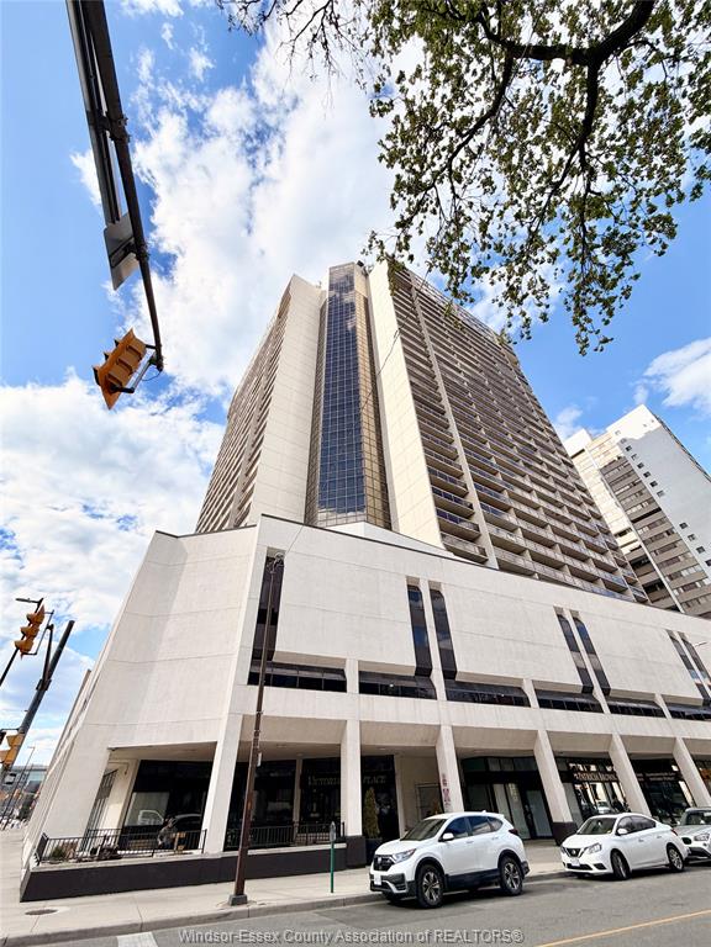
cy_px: 474
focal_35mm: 14
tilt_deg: +42.1
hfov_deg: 85.7
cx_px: 356
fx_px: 383
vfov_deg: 102.1
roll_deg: +1.4
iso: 20
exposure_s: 1/955
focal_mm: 2.22
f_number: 2.2
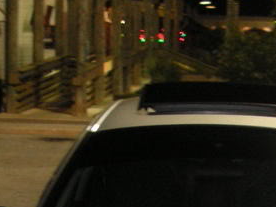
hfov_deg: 15.0
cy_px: 366
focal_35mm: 130
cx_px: 235
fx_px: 1037
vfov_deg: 10.7
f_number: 3
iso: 200
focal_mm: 5.8
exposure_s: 1/21.7
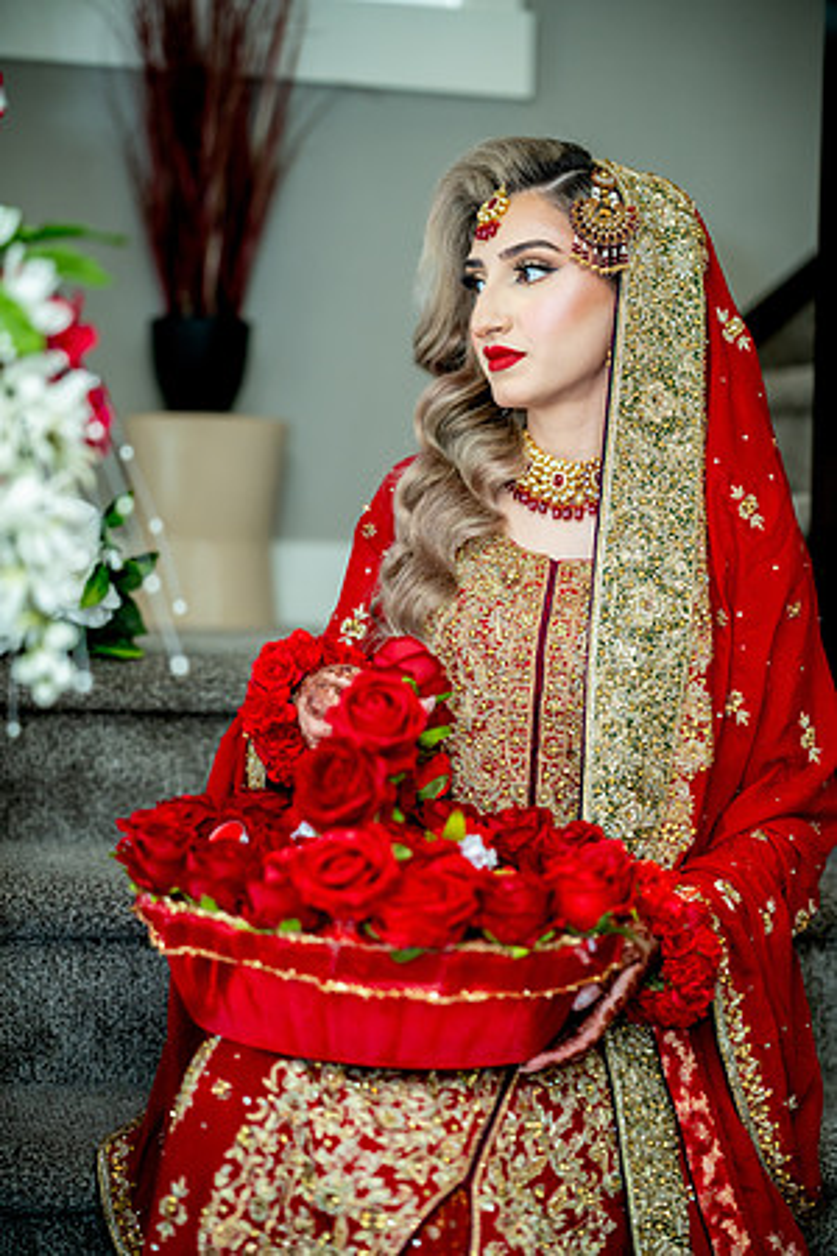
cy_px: 628
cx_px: 418
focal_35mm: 70
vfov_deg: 28.8
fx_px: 2441
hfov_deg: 19.5
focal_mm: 70
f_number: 2
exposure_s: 1/200
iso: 800
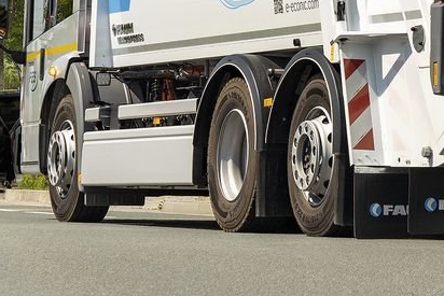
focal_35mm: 194
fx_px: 2393
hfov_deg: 10.3
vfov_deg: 6.9
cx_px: 614
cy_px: -213
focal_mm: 50
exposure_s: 1/320
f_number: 5.6
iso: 200
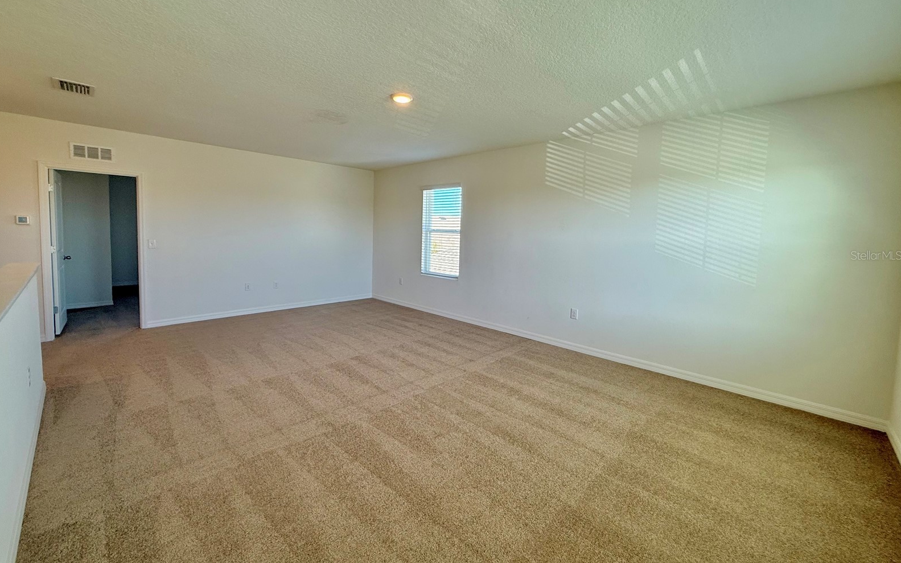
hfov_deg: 101.5
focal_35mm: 15
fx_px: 368
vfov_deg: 74.6
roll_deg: -2.4
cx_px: 449
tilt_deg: -3.5
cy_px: 255
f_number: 2.2
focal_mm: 2.22
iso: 100
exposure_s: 1/120
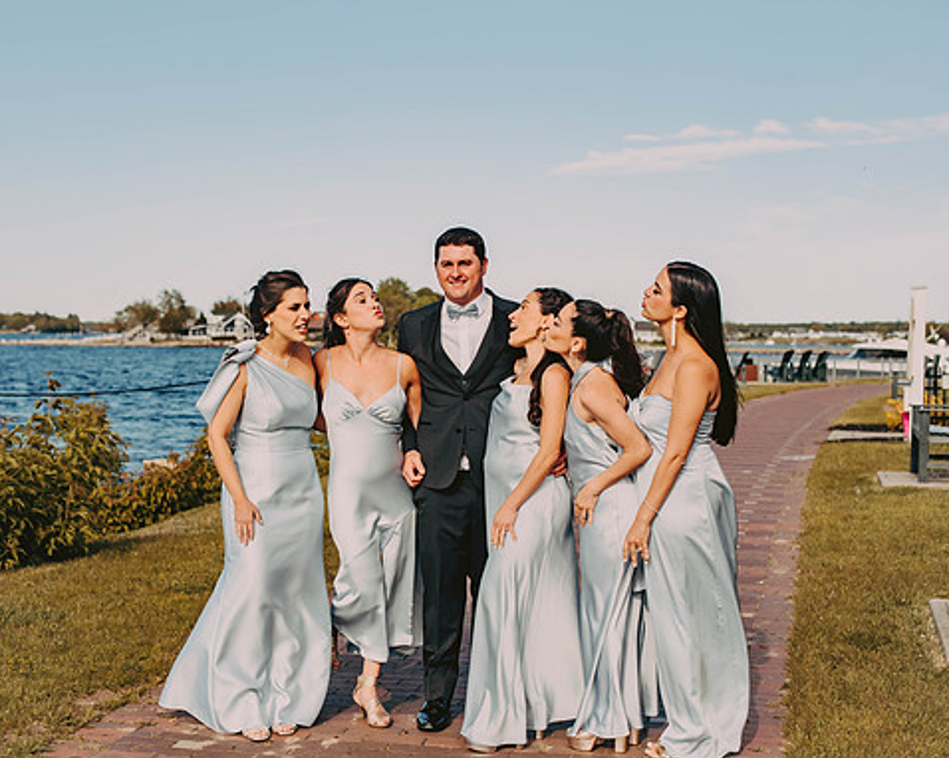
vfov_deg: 26.7
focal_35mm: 57
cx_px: 419
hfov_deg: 33.0
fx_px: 1600
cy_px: 376
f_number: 4
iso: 200
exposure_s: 1/4000
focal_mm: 50
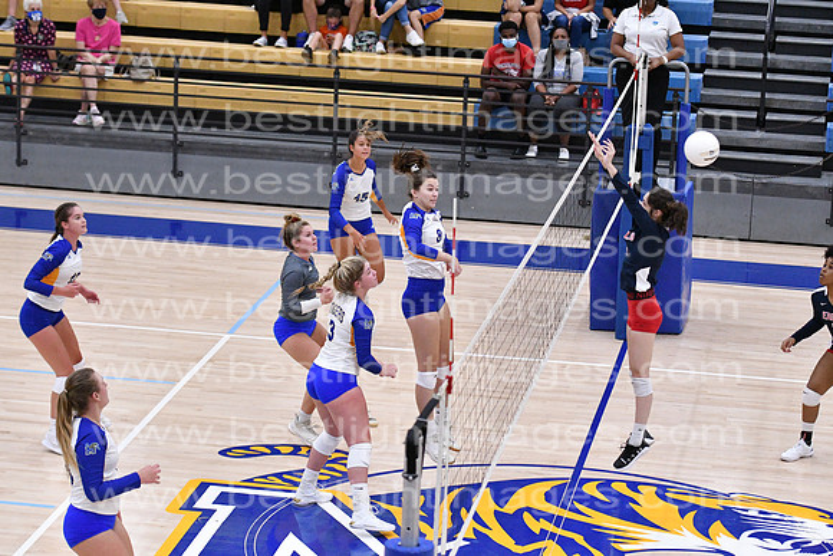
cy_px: 278
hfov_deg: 17.1
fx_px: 2777
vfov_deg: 11.4
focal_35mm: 120
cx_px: 416
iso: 6400
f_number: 3.2
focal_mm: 80
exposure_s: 1/1000
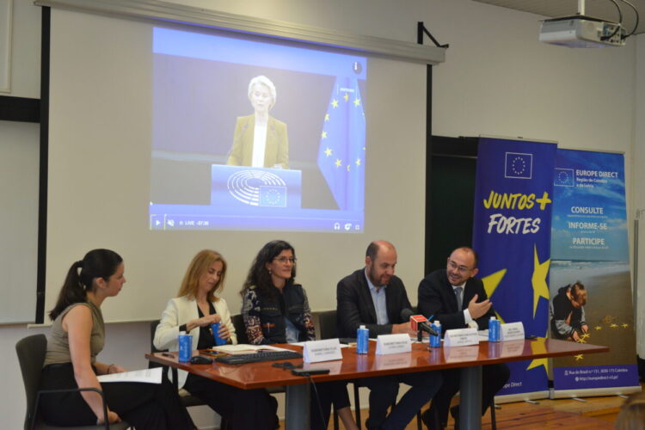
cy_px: 215
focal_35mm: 50
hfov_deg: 39.6
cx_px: 322
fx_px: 896
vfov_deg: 27.0
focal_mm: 50
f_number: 5
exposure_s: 1/100
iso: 2500
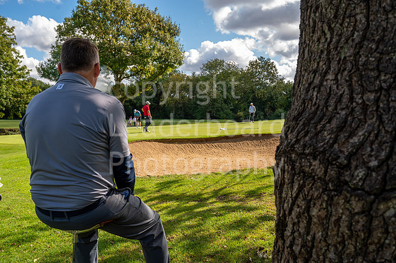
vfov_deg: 42.9
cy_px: 132
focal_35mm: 30
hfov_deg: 61.1
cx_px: 198
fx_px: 335
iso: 100
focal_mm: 30.5
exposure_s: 1/160
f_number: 6.3
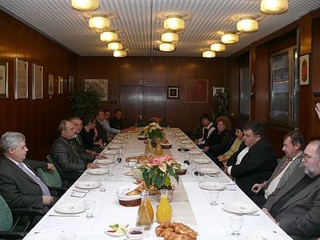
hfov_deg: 52.6
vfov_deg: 40.7
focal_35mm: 35
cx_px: 160
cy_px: 120
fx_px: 324
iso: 100
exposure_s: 1/30
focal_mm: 7.4
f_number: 2.8
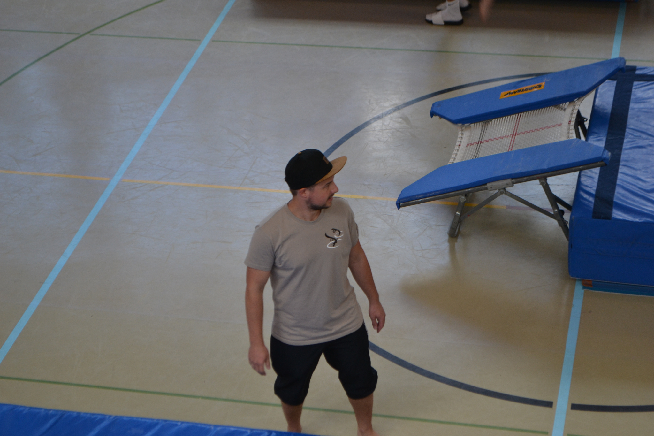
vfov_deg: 16.6
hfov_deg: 24.6
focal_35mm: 82
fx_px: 1499
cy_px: 218
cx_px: 327
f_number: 5.6
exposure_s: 1/100
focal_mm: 55
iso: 400
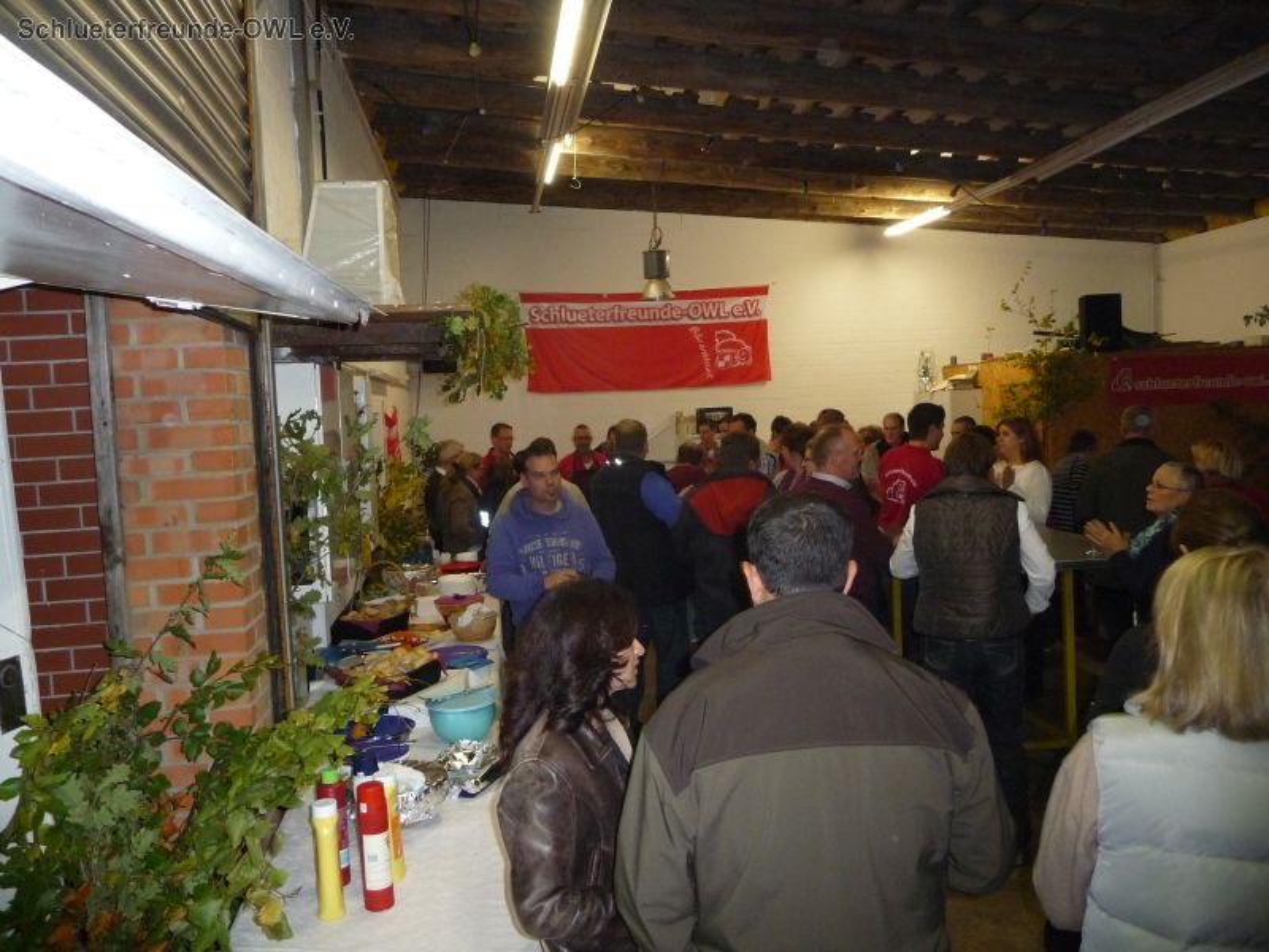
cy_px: 476
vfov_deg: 49.7
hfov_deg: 63.4
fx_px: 1026
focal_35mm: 28
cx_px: 634
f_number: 3.3
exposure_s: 1/30
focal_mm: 4.7
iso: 400
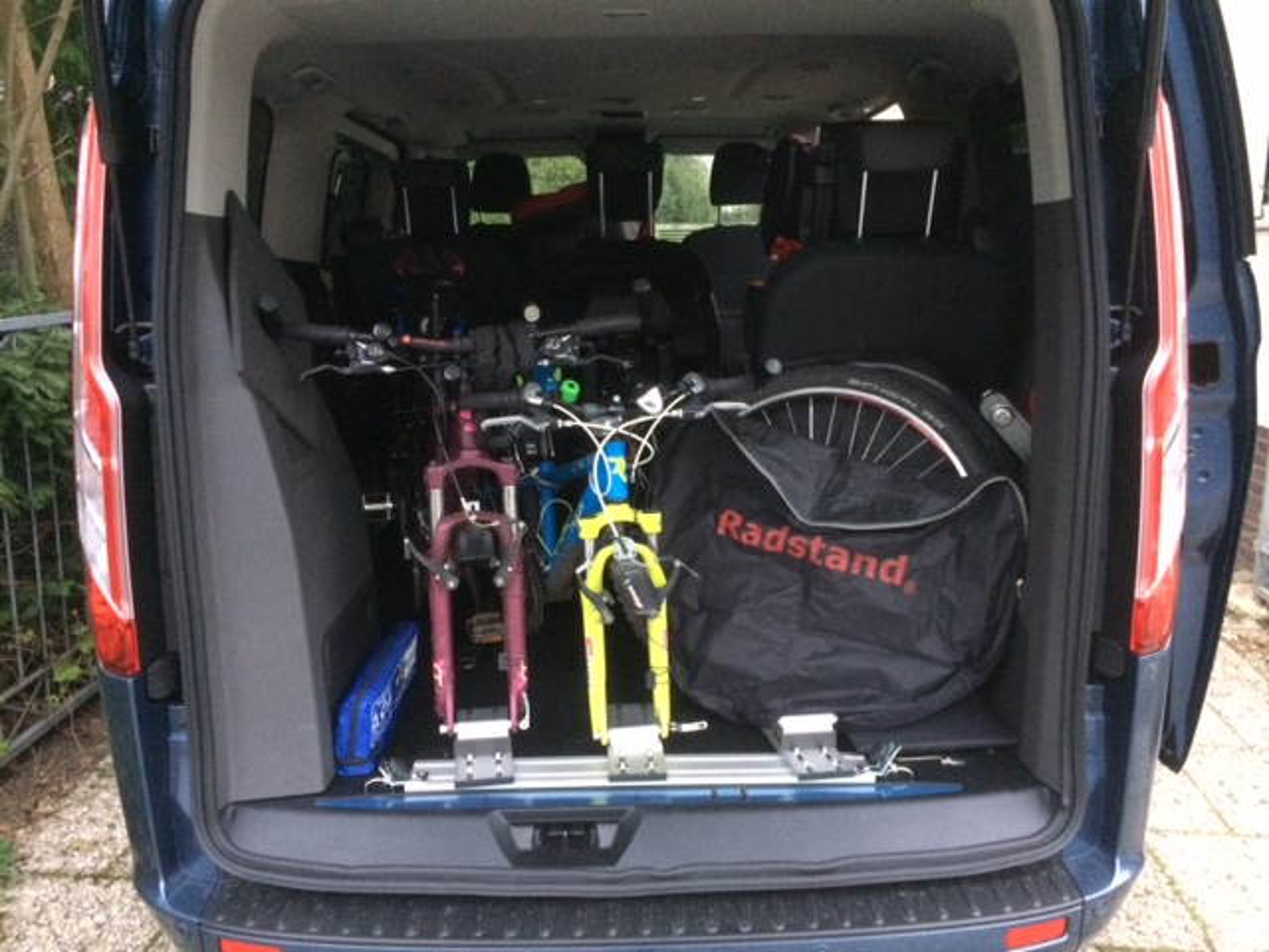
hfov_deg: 61.7
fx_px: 1063
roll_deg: +0.3
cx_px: 634
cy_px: 476
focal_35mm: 29
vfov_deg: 48.2
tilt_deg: -12.1
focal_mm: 4.15
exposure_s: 1/17
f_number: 2.2
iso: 320
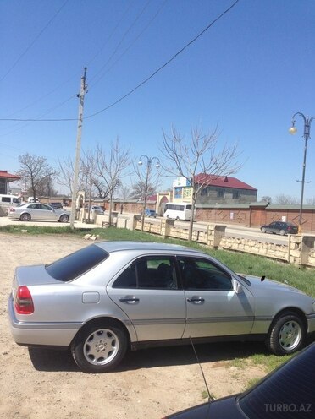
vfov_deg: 55.4
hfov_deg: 42.9
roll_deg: -3.6
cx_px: 158
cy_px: 210
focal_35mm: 33
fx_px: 400
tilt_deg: +3.4
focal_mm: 4.12
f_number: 2.4
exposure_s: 1/1595
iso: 50
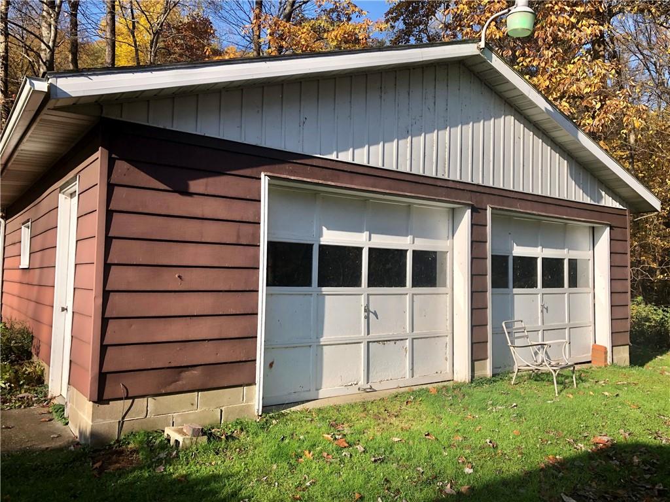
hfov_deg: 63.4
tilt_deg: +2.7
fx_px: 542
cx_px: 335
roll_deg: -1.0
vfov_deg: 49.7
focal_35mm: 28
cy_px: 251
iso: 20
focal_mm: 4
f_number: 1.8
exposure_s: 1/1230
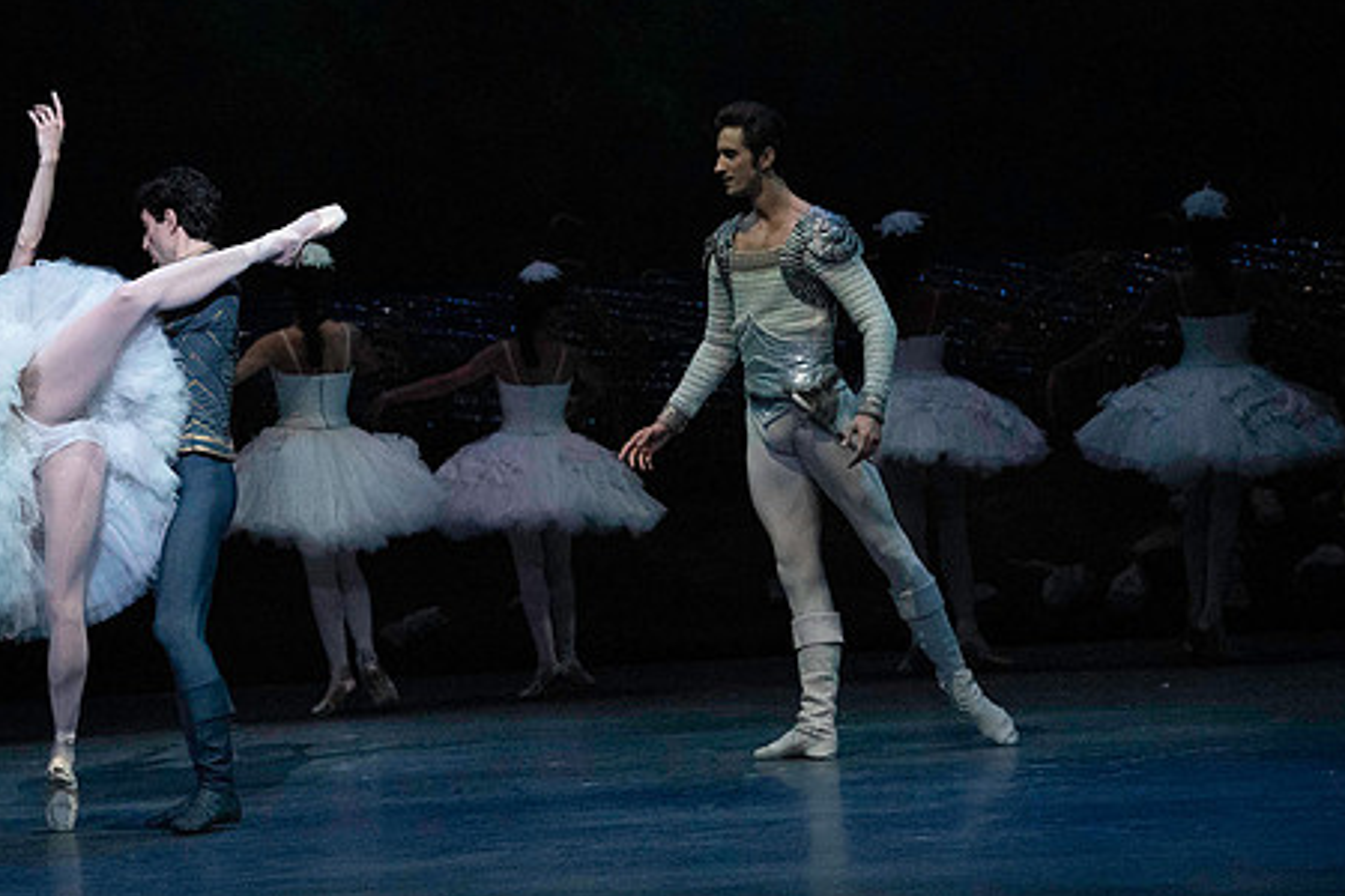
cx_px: 529
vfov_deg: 5.3
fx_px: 9638
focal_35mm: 258
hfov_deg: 8.0
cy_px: 441
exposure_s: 1/400
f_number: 5
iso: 25600
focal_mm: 200
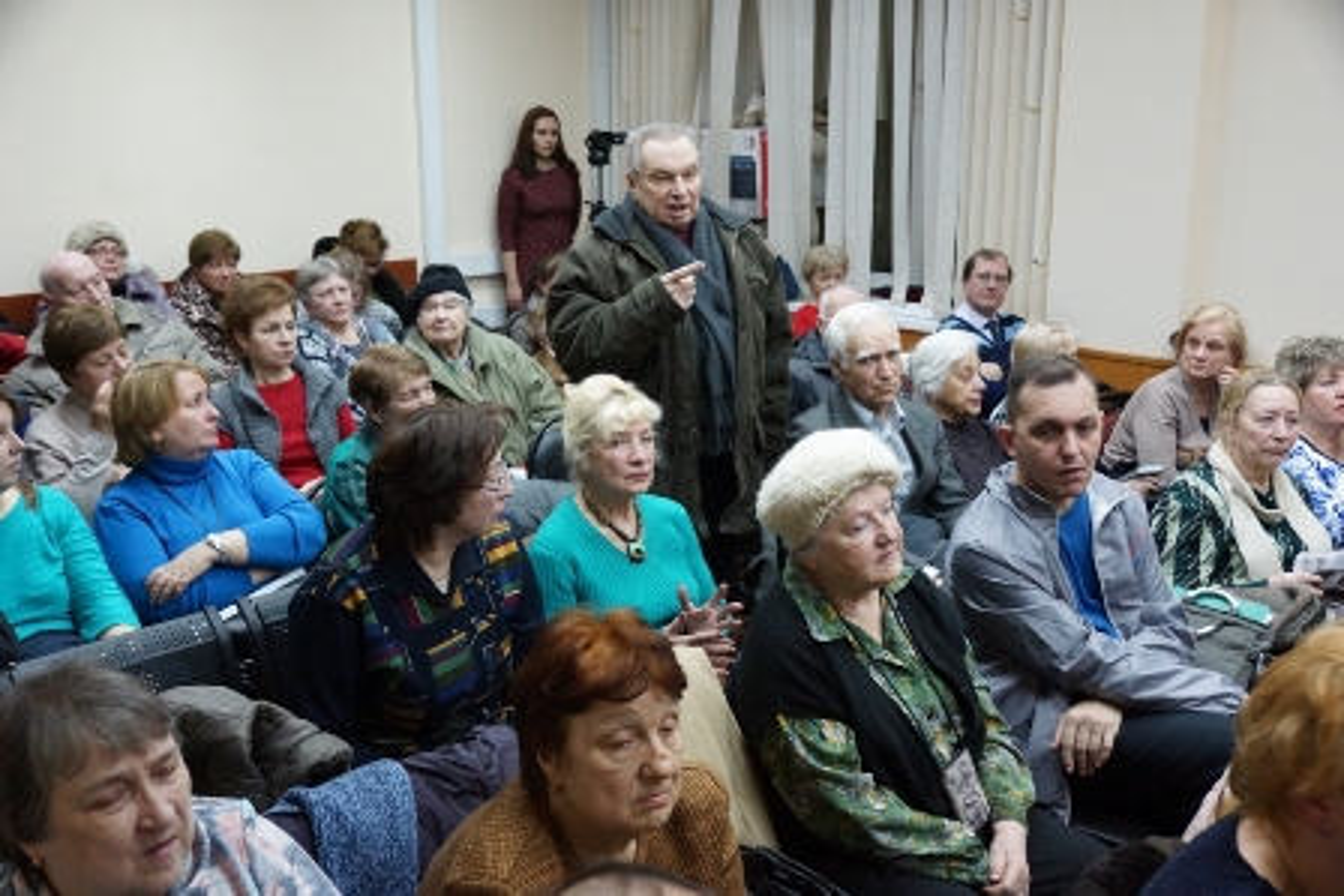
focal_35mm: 39
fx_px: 1456
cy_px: 448
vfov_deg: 34.2
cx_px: 672
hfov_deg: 49.5
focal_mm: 26
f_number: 5
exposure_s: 1/100
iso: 2000
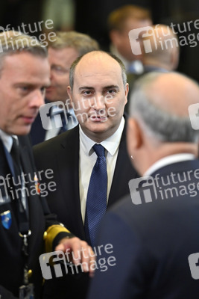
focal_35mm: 200
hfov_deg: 6.9
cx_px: 100
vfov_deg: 10.3
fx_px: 1657
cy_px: 150
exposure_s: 1/400
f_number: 2.8
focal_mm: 200
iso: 1600
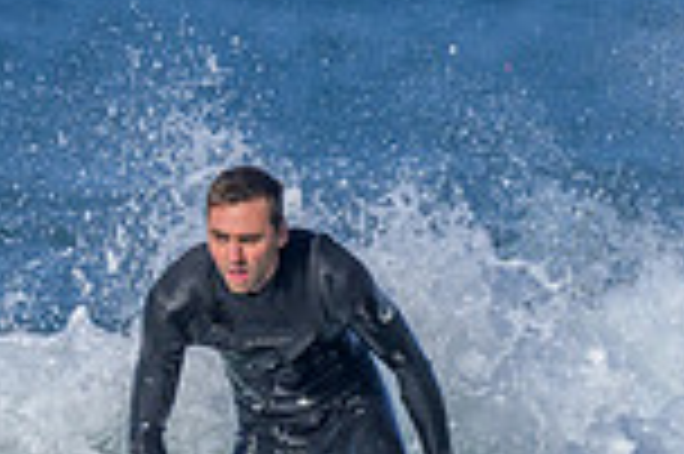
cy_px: 742
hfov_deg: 0.5
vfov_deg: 0.3
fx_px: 79922
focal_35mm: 4211
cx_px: 387
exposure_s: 1/2000
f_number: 6.3
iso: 250
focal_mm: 800
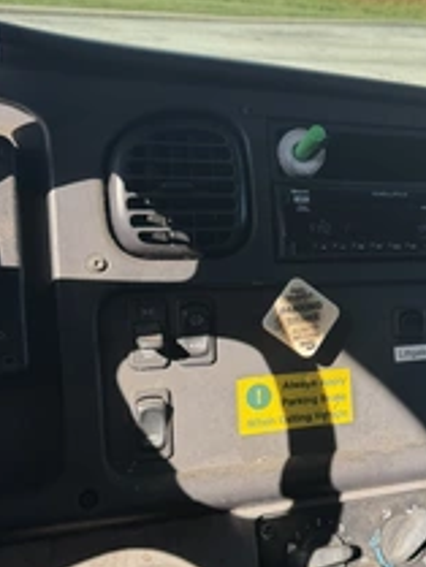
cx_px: 399
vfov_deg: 41.2
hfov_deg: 29.9
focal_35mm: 46
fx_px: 754
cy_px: 298
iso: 100
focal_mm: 6.76
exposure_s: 1/1410
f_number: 1.78
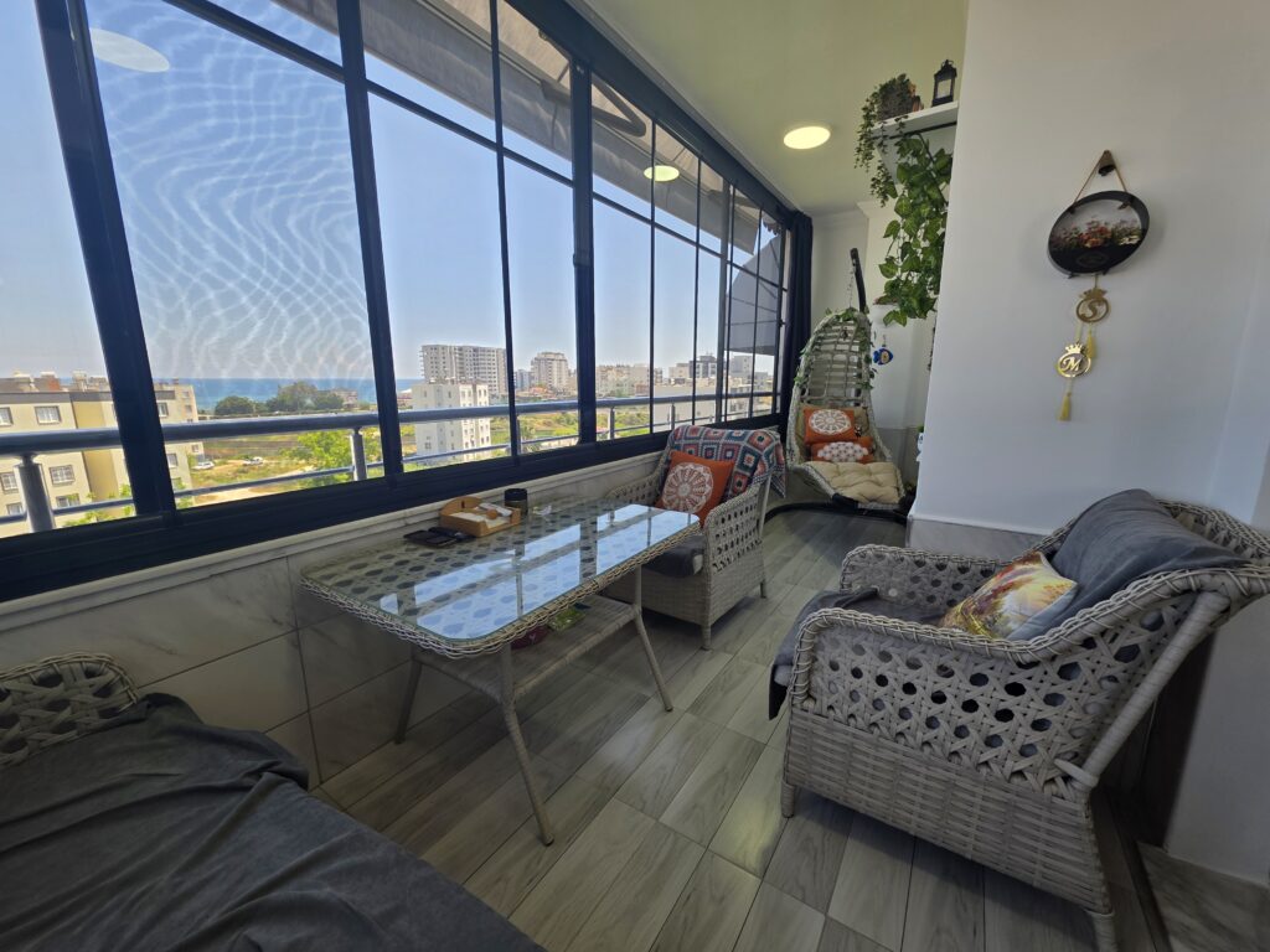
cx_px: 635
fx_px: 477
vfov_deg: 89.9
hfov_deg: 106.2
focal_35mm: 13
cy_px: 476
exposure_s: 1/105
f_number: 1.9
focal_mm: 2.2
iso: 20
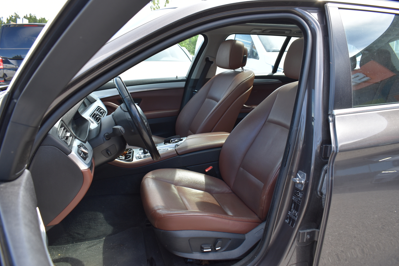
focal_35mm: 28
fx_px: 310
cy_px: 130
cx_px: 198
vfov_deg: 46.4
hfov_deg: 65.5
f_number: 5.6
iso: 200
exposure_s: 1/125
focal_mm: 18
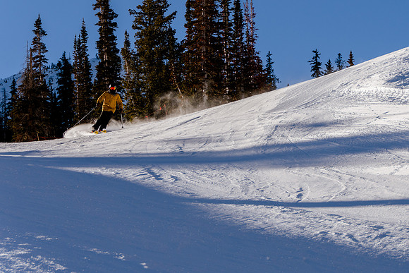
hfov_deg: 13.9
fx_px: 1674
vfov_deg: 9.3
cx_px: 265
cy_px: 99
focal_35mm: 147
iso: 160
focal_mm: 75
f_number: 6.3
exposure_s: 1/1000
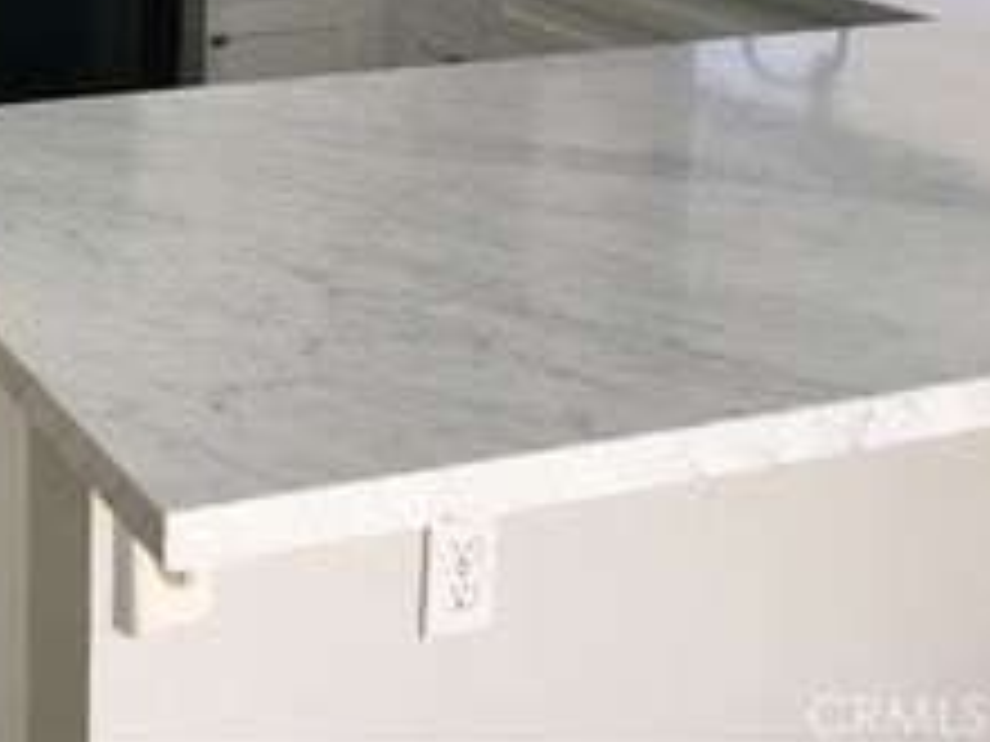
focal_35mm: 66
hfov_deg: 27.0
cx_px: -94
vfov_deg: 21.0
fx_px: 1888
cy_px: -97
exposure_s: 1/40
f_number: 2.2
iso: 25
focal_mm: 4.15
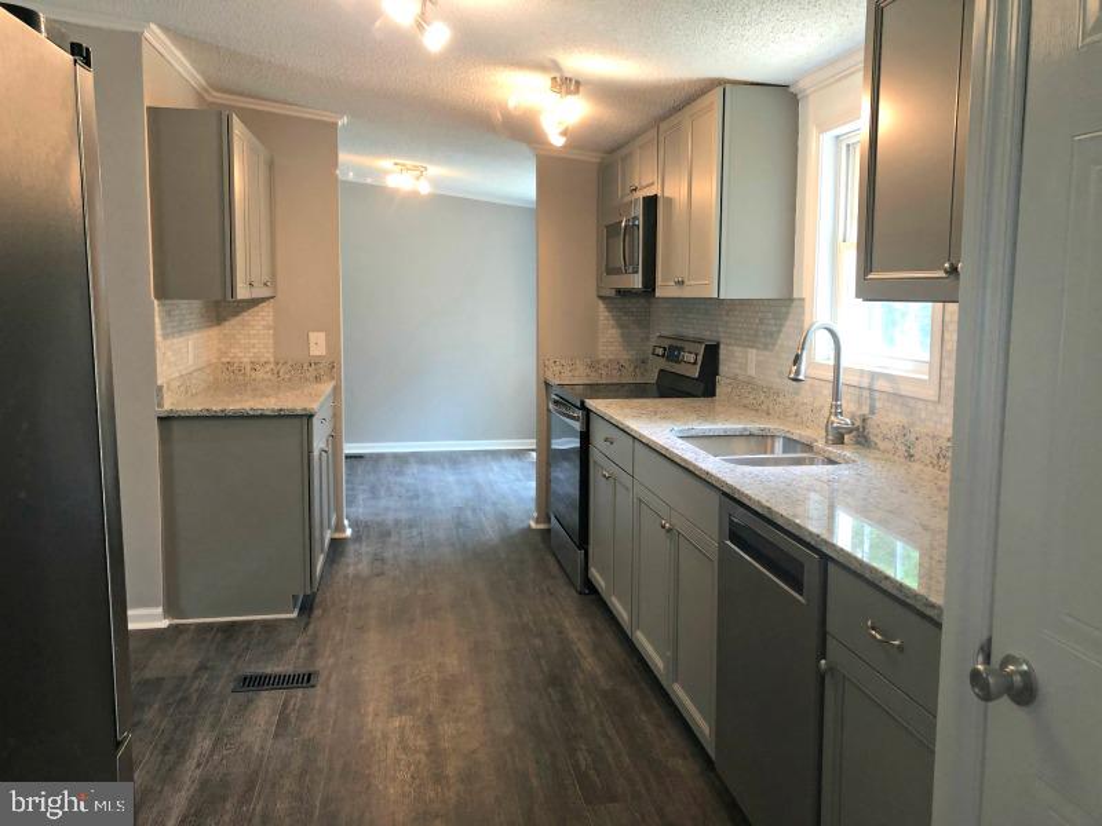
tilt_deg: -8.1
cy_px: 413
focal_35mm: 28
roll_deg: +1.1
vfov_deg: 49.7
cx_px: 551
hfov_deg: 63.4
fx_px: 891
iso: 32
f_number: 1.8
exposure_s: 1/24
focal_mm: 3.99
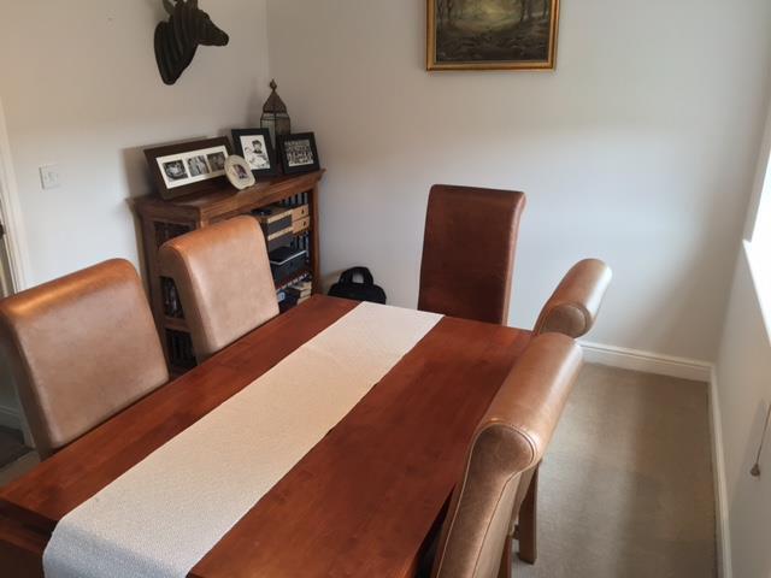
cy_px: 289
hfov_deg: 61.7
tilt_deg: -20.0
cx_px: 386
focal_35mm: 29
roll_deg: -0.8
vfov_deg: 48.2
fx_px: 646
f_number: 2.2
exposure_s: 1/33
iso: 125
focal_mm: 4.15
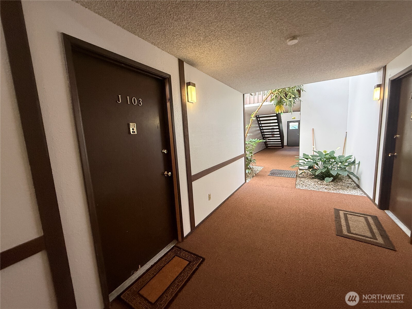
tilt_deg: -7.5
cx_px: 206
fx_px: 167
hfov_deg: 102.1
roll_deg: +2.6
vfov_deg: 85.7
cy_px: 154
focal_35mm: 14
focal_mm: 2.22
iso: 400
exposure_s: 1/60
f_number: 2.2
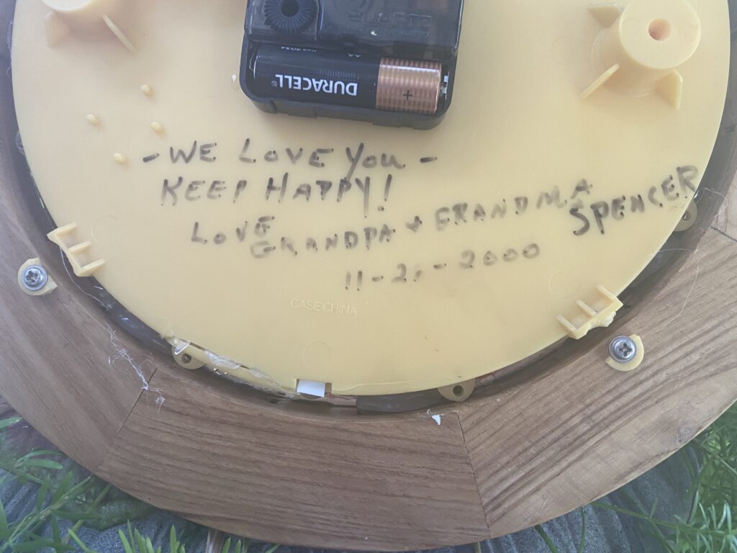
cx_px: 368
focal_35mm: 26
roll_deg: +2.1
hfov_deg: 67.3
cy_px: 276
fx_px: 554
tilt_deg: -36.4
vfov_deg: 53.1
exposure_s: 1/83
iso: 125
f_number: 1.8
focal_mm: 4.25
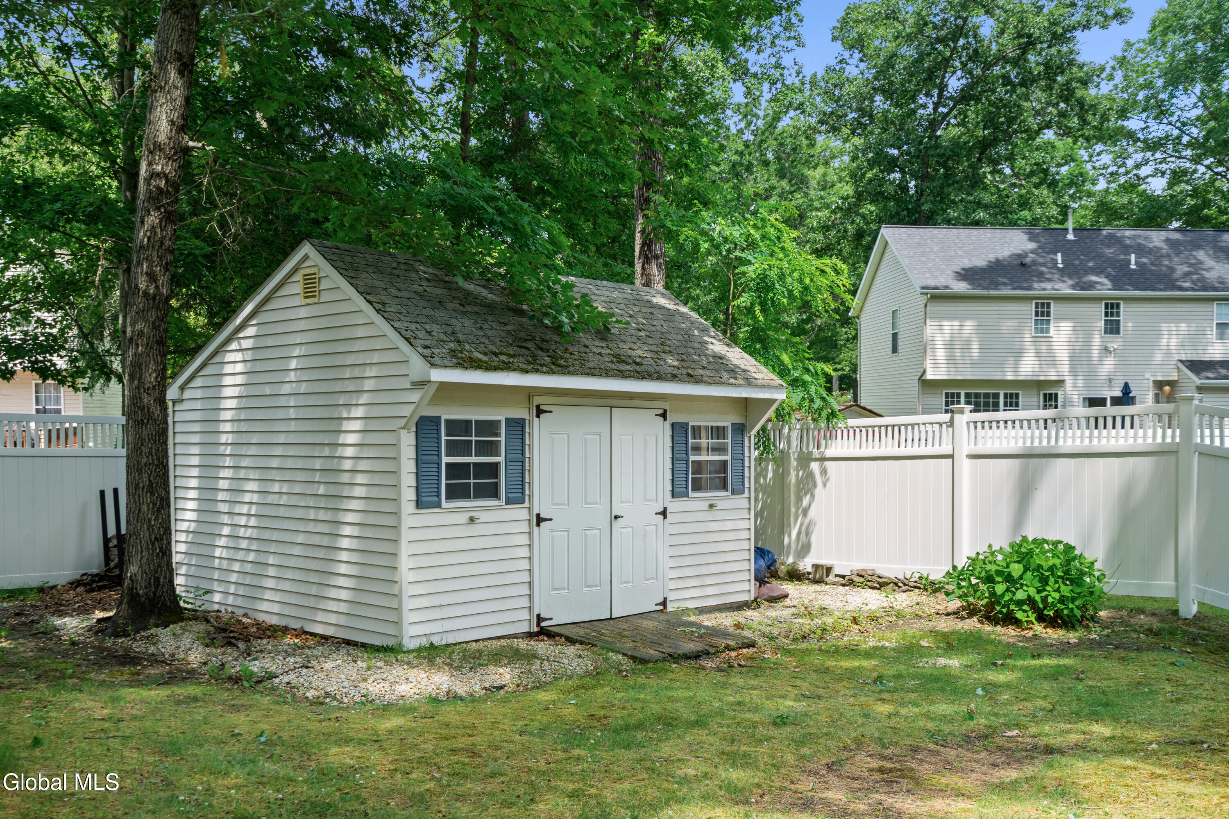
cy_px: 410
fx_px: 1195
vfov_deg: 37.8
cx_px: 614
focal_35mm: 35
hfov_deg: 54.4
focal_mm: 35
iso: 640
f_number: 8
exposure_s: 1/320
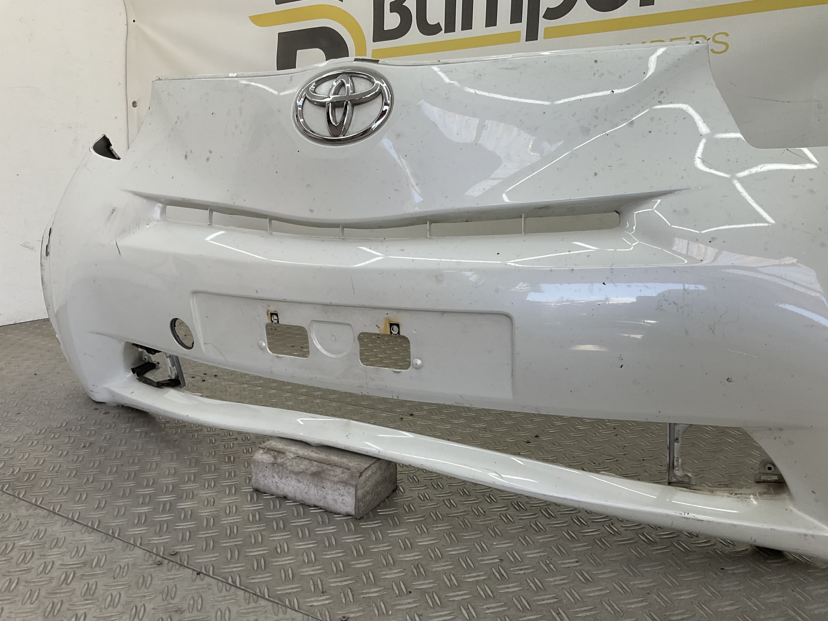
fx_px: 694
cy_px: 310
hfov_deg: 61.7
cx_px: 414
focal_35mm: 29
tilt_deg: -12.8
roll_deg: +0.3
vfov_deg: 48.2
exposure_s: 1/195
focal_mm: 3
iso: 16
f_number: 1.8
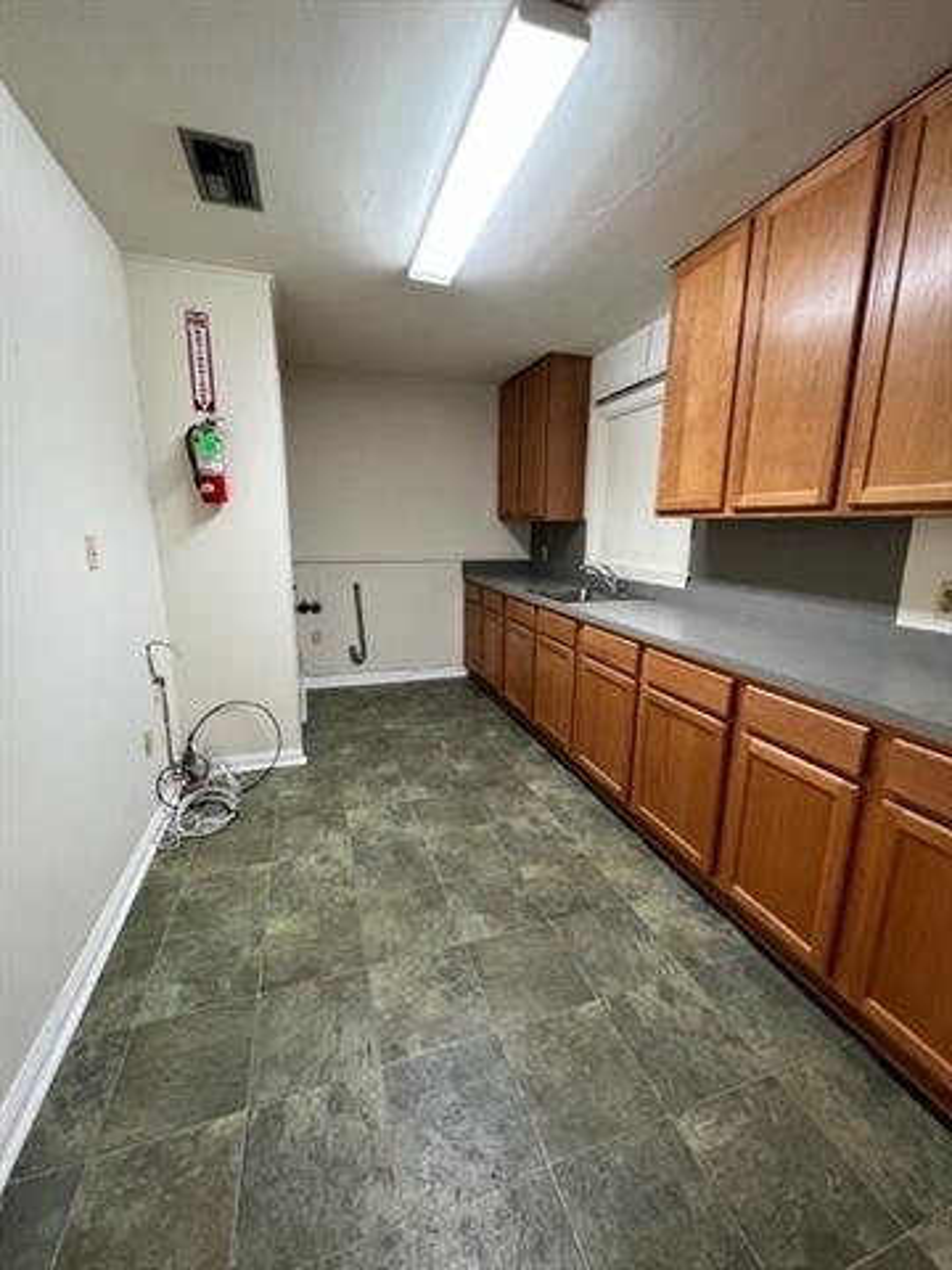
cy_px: 635
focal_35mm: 13
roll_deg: -0.3
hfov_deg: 89.9
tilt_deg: -12.0
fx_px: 477
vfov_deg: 106.2
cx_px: 476
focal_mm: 1.57
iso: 320
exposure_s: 1/60
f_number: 1.8
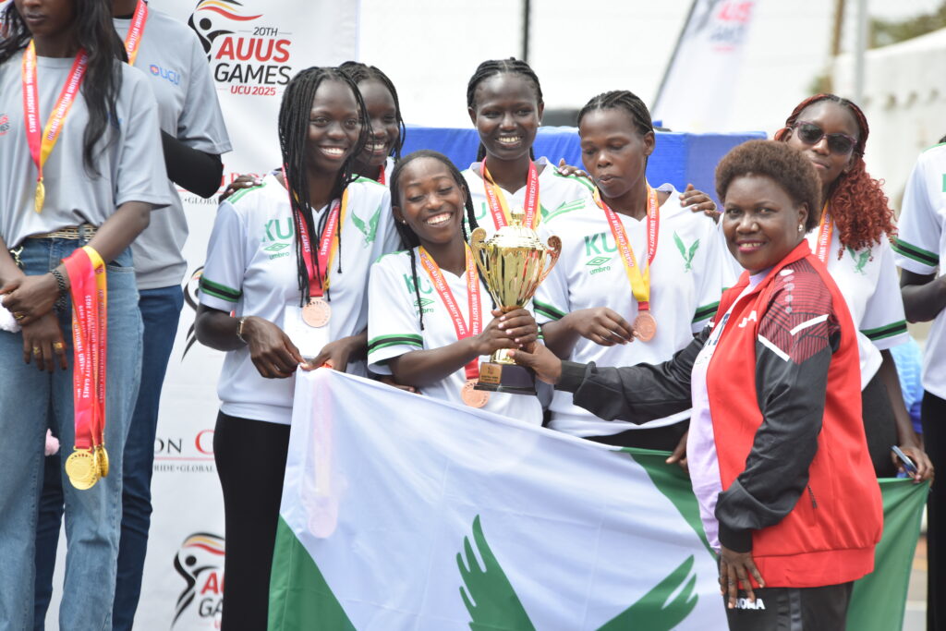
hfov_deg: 10.3
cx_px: 473
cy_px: 316
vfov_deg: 6.9
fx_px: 5256
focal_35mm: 200
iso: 640
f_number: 4
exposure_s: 1/1250
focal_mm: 200
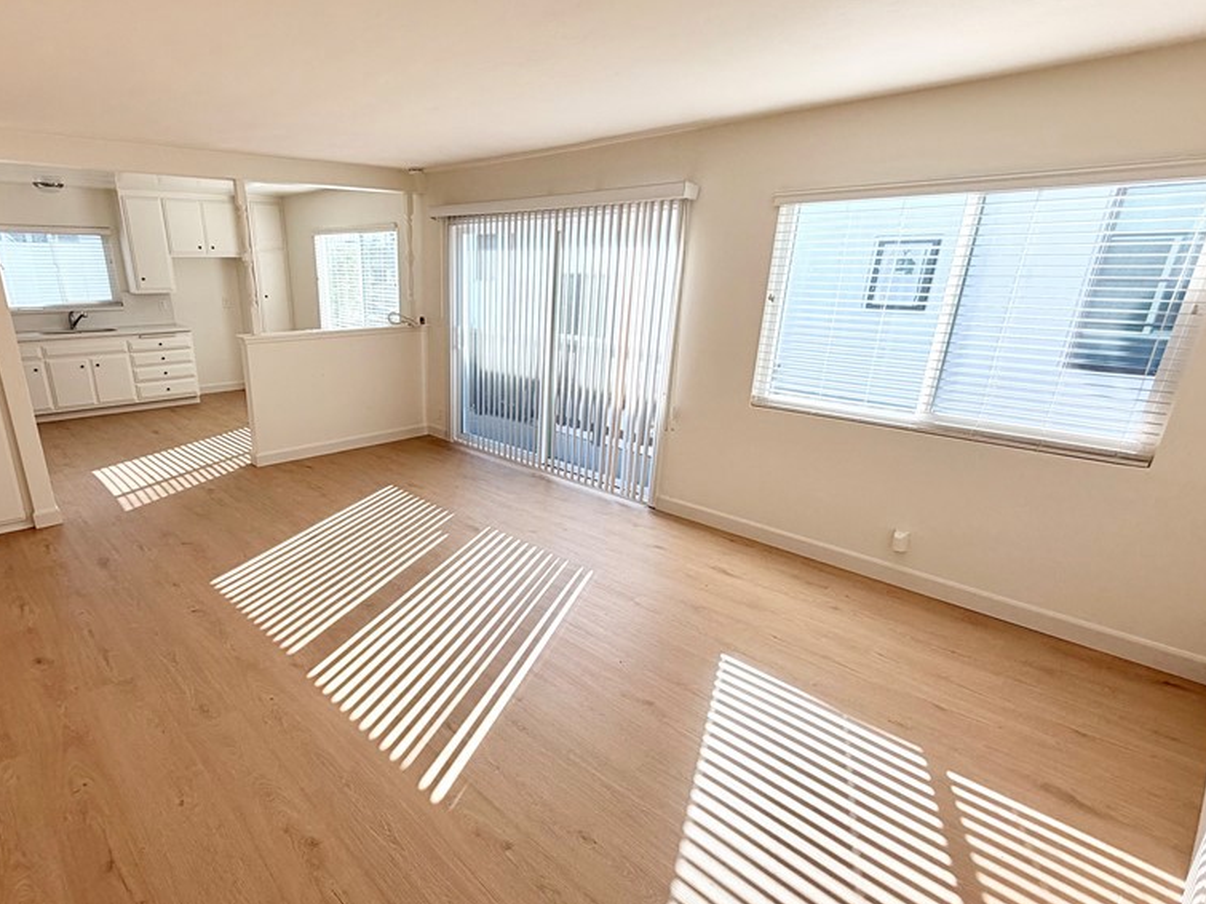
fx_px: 662
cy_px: 506
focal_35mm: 19
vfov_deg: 68.4
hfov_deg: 83.6
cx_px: 478
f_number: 2.2
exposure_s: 1/416
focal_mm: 2.22
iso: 50
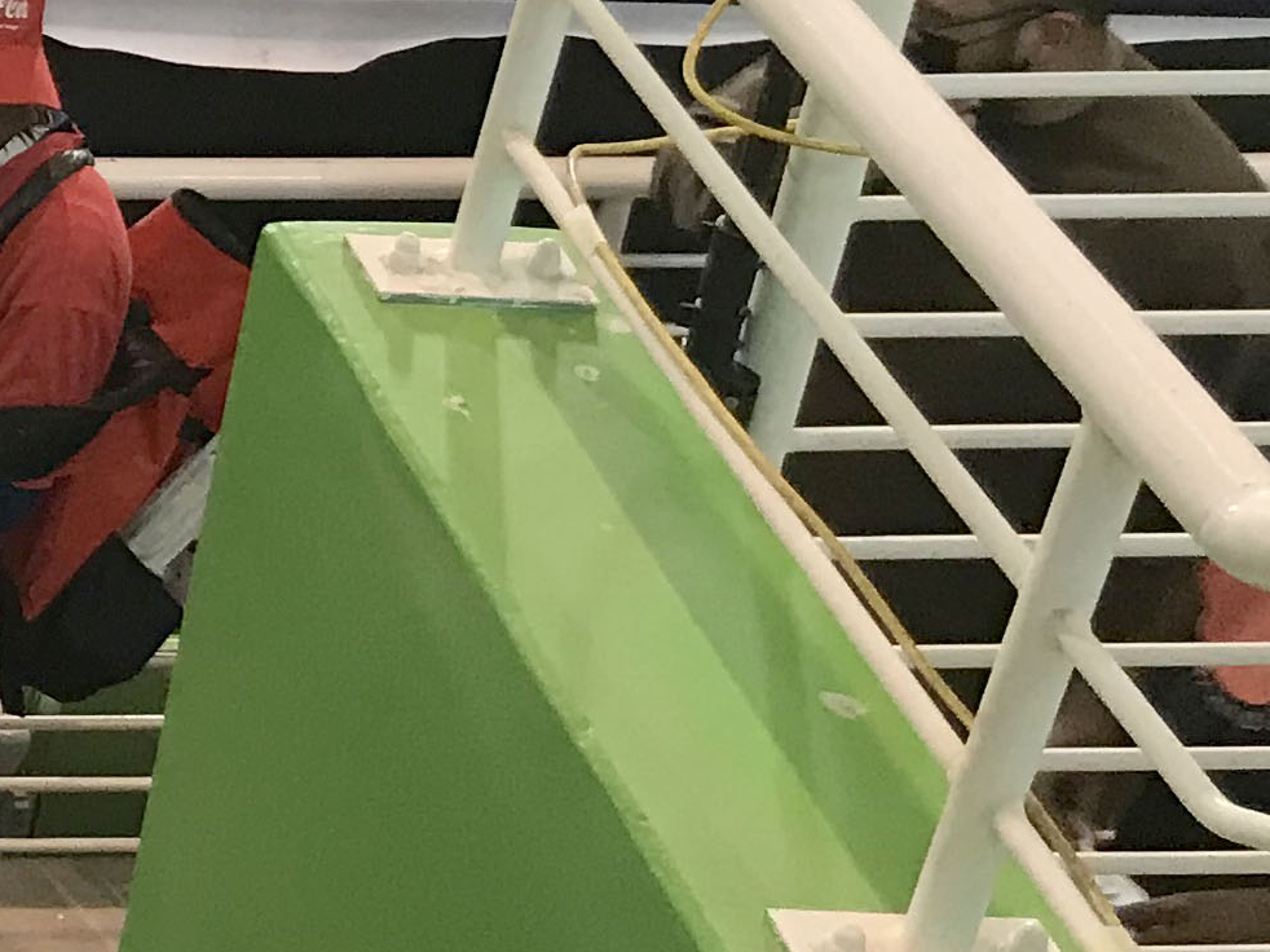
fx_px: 4218
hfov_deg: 14.5
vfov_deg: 12.7
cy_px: -63
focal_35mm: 115
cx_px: -1172
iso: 40
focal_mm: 3.99
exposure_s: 1/20
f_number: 1.8
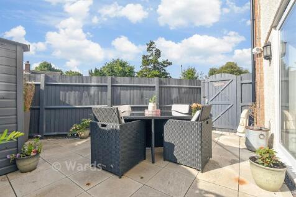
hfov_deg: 100.4
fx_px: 123
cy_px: 98
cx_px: 148
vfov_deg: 77.3
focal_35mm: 15
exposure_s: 1/250
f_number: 8
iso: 160
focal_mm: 10
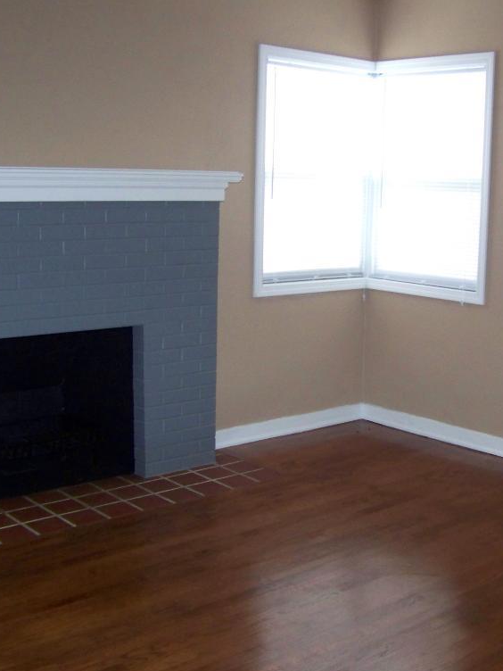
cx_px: 301
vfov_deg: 38.9
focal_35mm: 49
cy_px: 342
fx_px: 949
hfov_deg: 29.6
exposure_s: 1/30
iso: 200
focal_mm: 5.85
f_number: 2.8
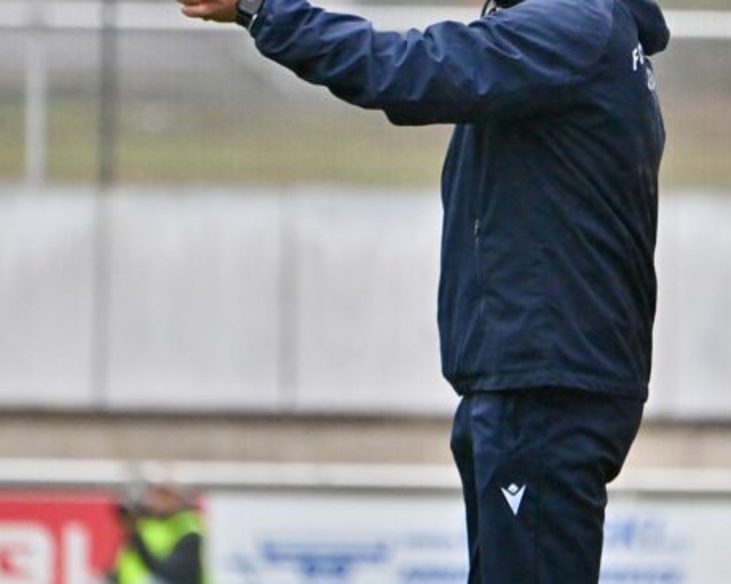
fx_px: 17711
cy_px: 251
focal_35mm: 819
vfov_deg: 1.9
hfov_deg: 2.4
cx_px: 611
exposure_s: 1/1600
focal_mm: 390
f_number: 5.6
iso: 3200
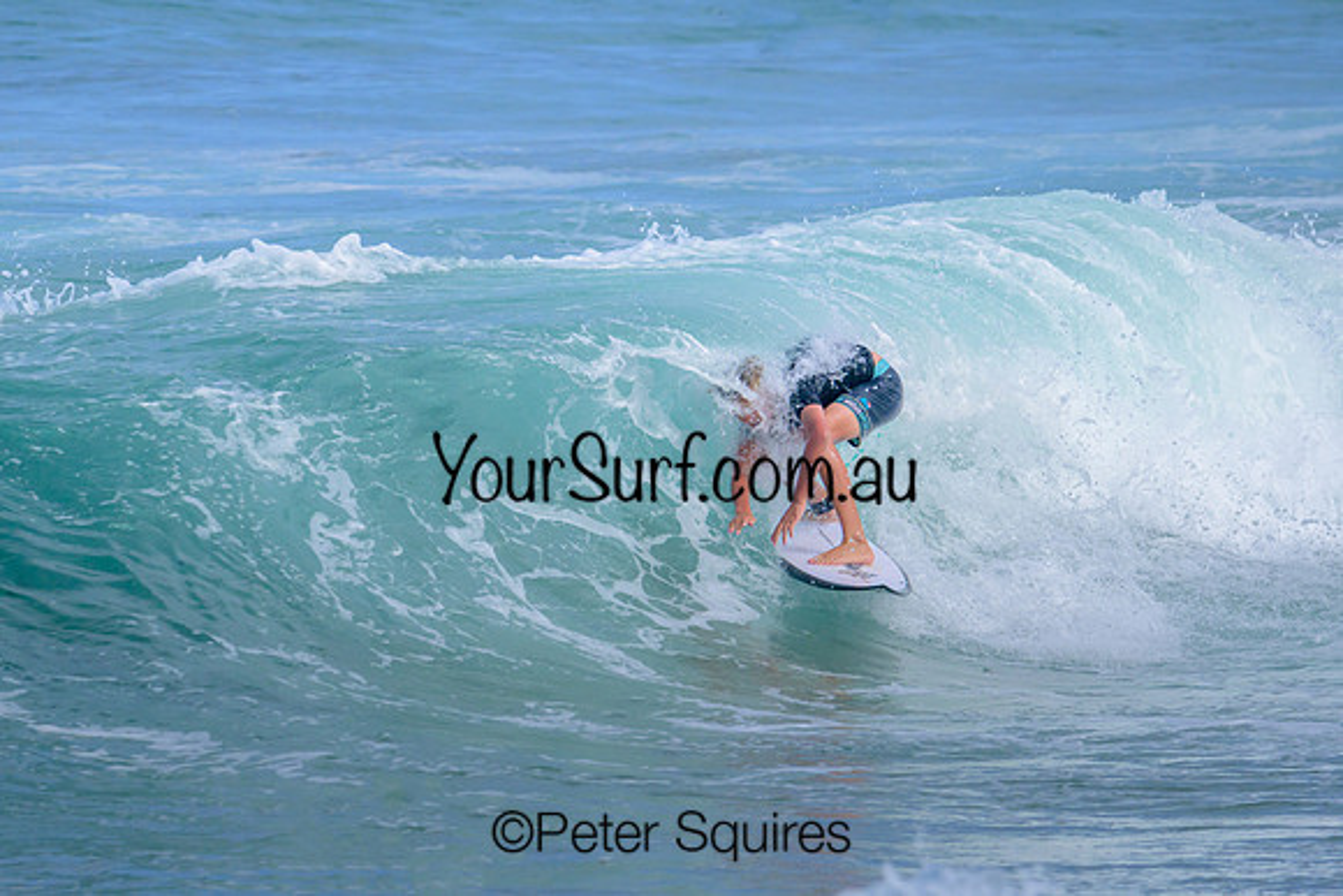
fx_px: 20806
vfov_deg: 2.5
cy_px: 287
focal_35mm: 558
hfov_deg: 3.7
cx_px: 792
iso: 500
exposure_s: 1/2000
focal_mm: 410
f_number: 11
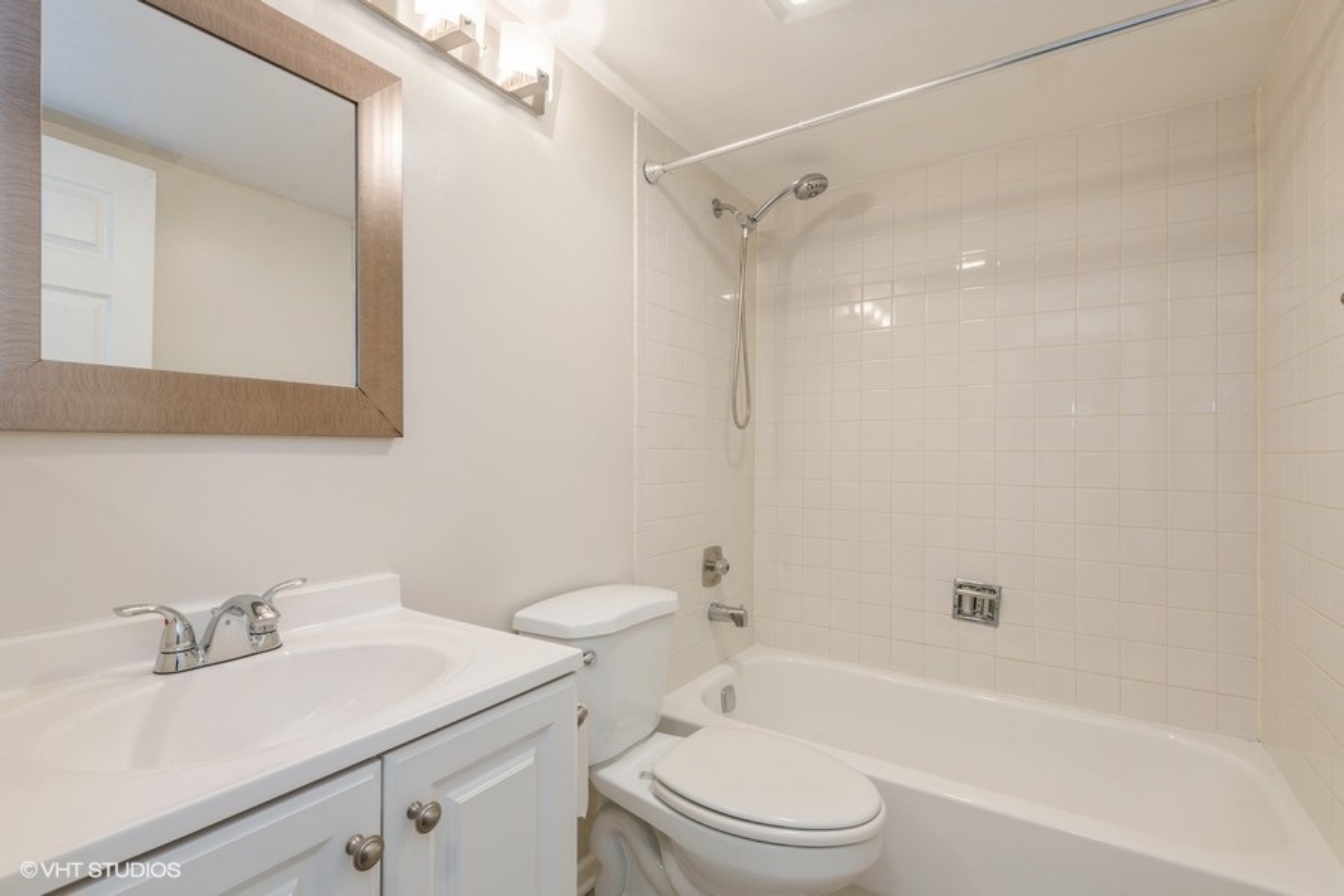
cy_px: 448
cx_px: 672
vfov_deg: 70.4
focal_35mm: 17
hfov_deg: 93.3
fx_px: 635
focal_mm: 17
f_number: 9.5
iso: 200
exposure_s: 1/8
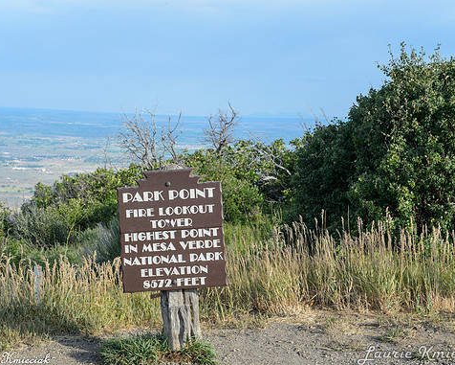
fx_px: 1078
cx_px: 221
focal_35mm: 80
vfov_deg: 19.2
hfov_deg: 23.8
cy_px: 184
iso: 450
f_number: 14
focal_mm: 70
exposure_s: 1/250
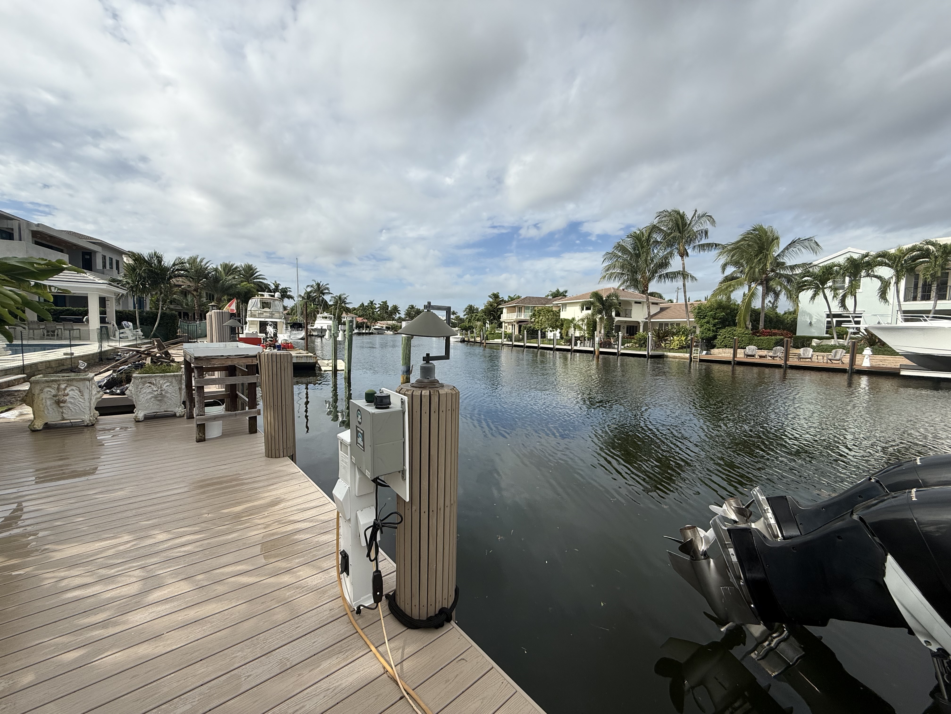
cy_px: 357
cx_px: 476
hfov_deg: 102.1
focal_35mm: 14
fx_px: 385
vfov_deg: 85.7
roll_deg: -2.5
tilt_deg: -4.6
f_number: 2.2
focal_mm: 2.22
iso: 50
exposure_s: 1/2410
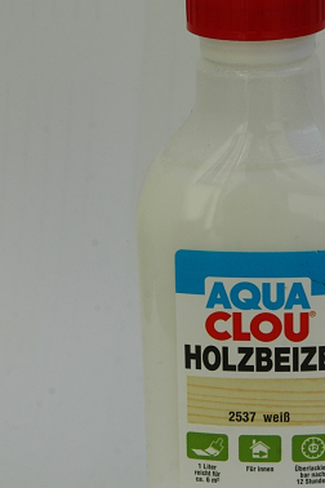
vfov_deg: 17.2
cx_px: 215
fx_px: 1611
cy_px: 253
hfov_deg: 11.5
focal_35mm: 119
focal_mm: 50
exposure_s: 1/400
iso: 200
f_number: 11
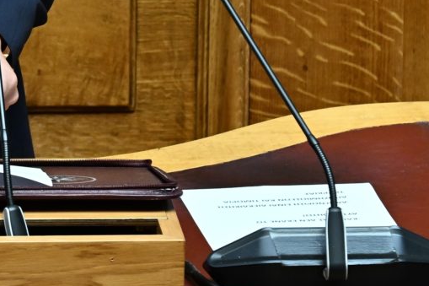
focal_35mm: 1208
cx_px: -137
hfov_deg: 1.7
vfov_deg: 1.1
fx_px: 14390
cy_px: -183
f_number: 6
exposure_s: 1/250
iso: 1600
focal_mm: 300
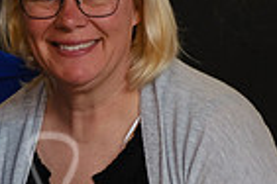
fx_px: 2662
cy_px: 248
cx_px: -73
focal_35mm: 346
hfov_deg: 5.9
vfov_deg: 4.0
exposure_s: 1/125
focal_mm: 44.1
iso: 800
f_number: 4
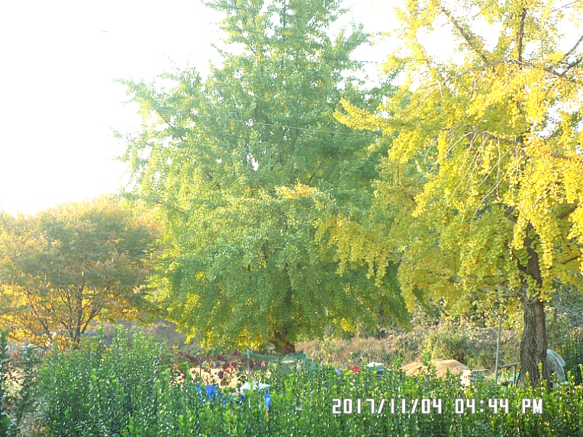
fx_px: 724
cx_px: 292
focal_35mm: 43
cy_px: 218
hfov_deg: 43.9
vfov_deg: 33.6
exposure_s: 1/45
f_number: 3.2
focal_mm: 7.8
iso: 80
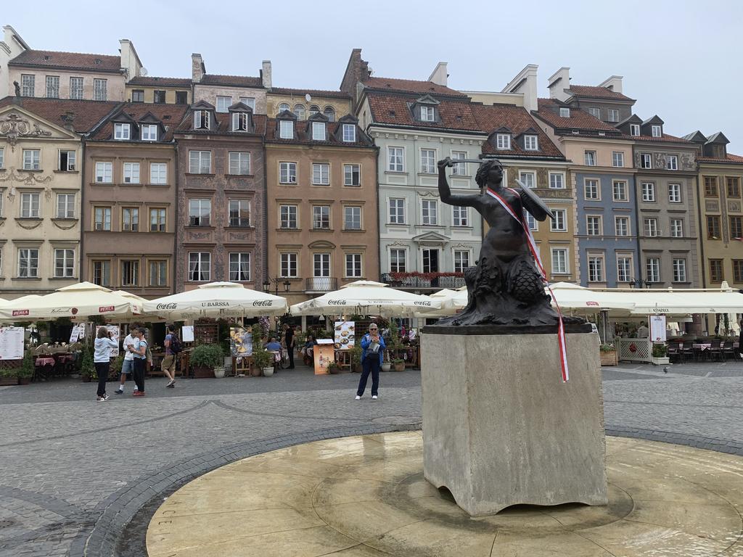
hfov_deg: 67.3
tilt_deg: +4.8
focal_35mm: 26
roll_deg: +0.7
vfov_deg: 53.1
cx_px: 372
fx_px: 558
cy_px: 278
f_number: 1.8
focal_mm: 4.25
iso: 25
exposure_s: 1/1350
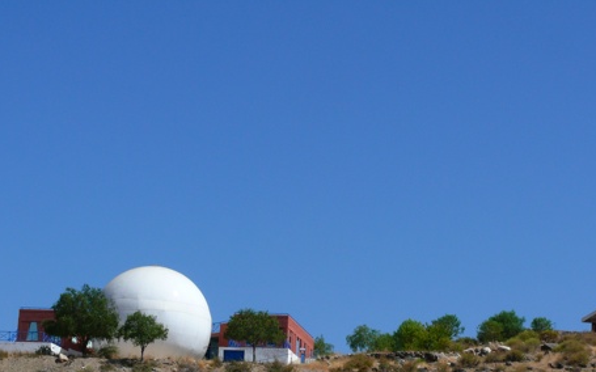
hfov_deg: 18.0
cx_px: 369
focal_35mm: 116
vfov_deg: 11.2
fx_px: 1883
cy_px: 292
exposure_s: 1/400
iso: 100
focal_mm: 17.5
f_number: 8
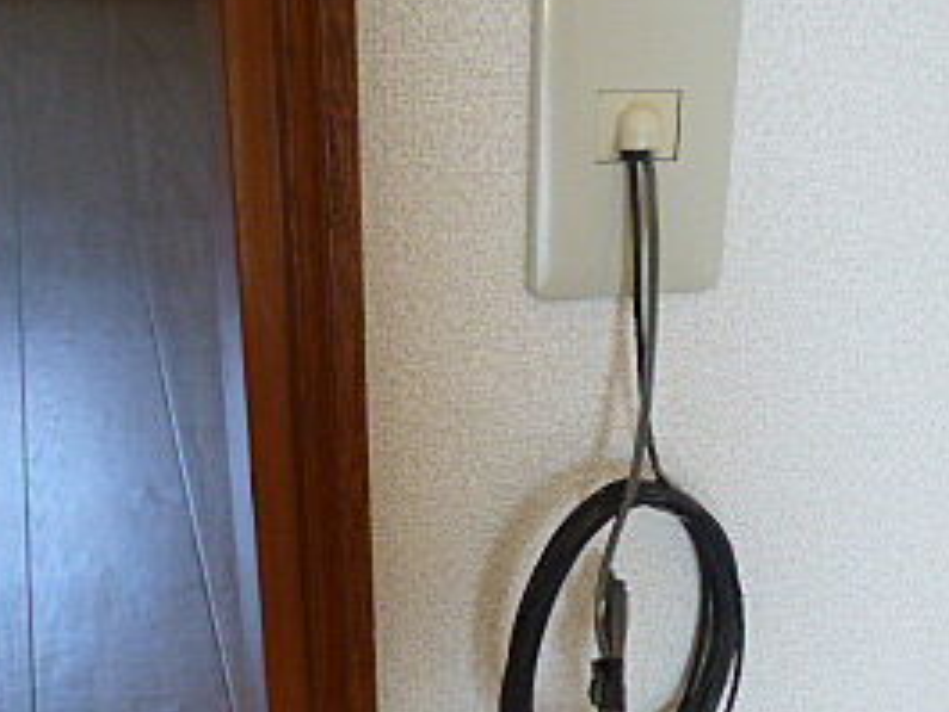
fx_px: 1591
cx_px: 752
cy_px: 572
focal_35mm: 58
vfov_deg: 24.8
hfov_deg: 32.4
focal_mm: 4.3
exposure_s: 1/60
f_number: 2.8
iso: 200
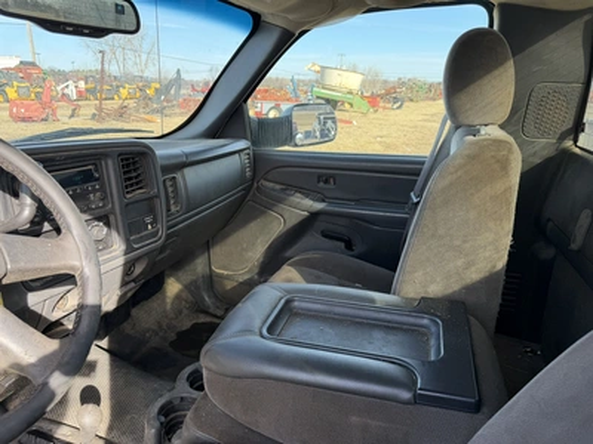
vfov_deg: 56.8
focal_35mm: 24
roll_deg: -0.4
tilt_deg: -17.0
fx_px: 411
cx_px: 296
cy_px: 222
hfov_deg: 71.6
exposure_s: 1/453
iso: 80
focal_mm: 6.76
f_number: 1.78
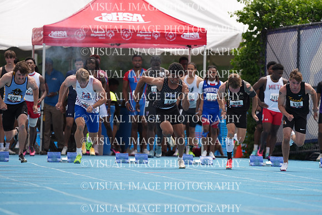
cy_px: 108
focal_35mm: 600
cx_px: 161
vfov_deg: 2.3
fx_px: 5368
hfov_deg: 3.4
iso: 500
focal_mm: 600
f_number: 6.3
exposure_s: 1/1600
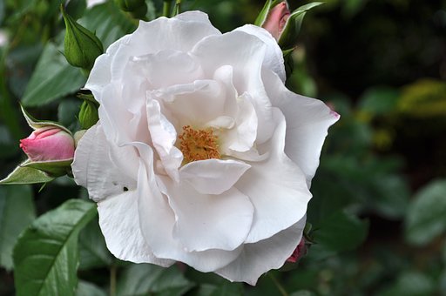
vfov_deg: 18.1
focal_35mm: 75
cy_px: 148
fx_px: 928
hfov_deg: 27.0
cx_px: 223
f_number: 9
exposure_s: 1/320
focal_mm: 50
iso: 200
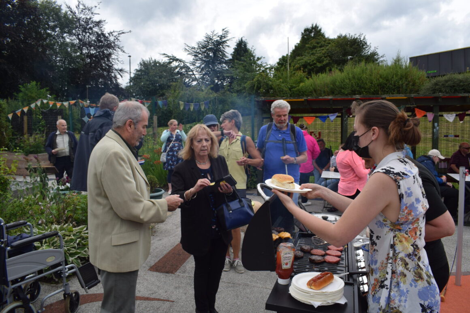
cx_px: 235
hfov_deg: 67.4
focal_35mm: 27
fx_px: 352
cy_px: 156
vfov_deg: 47.9
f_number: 9
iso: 200
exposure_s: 1/320
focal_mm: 18
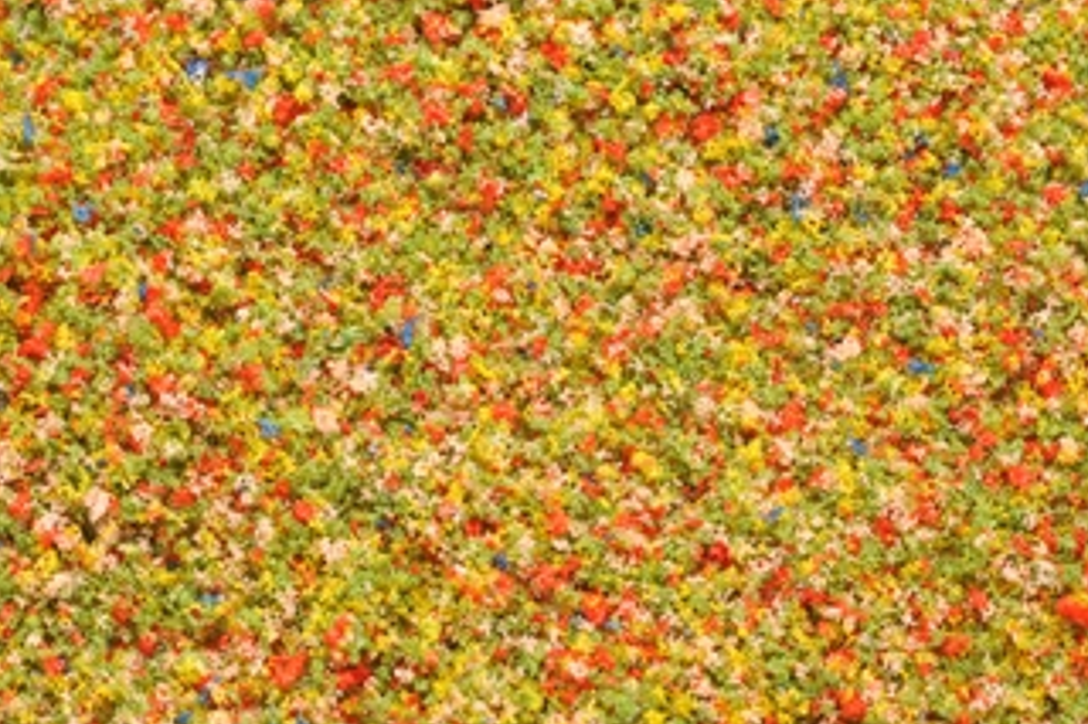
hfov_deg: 20.3
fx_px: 3021
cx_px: 289
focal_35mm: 100
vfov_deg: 13.5
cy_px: 707
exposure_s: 1/250
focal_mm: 50
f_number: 14
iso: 400
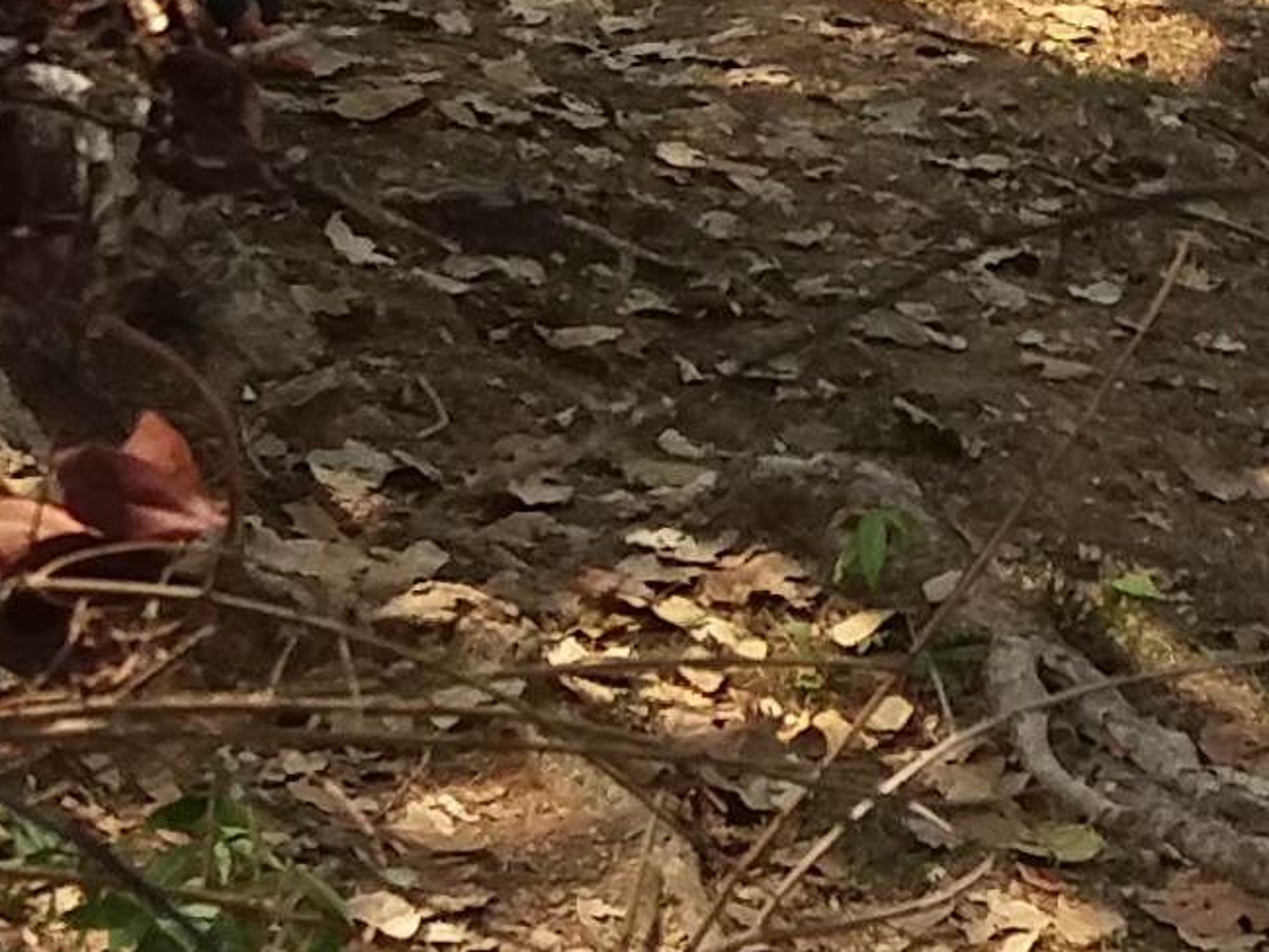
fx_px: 6527
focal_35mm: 178
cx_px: 1488
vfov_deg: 8.2
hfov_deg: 10.9
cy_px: -504
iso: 64
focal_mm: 3.7
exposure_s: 1/762
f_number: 1.9
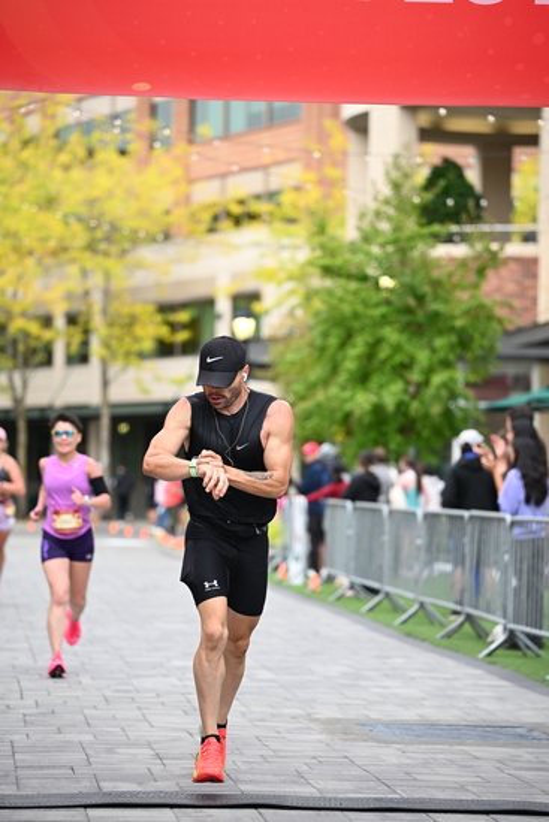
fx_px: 2629
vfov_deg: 17.8
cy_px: 411
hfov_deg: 11.9
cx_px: 274
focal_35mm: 115
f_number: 2.8
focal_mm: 115
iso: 1000
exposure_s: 1/2000
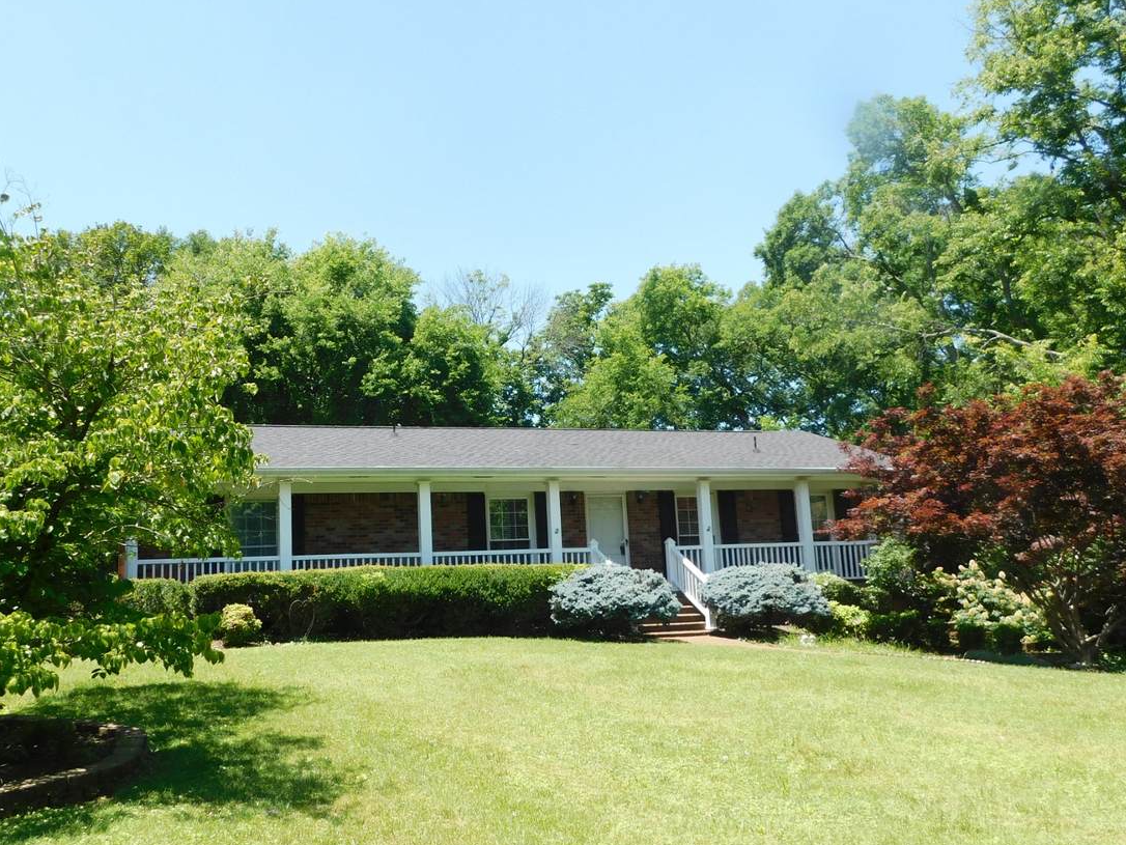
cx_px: 529
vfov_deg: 43.0
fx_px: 1074
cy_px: 420
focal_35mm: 33
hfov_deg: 55.3
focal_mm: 4.9
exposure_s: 1/500
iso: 125
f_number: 3.2
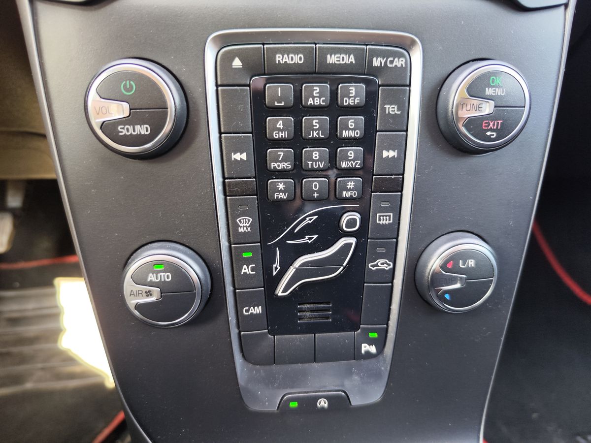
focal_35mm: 23
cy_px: 222
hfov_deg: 73.9
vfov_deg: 58.9
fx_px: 393
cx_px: 296
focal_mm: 7.01
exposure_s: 1/79
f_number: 1.69
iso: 339
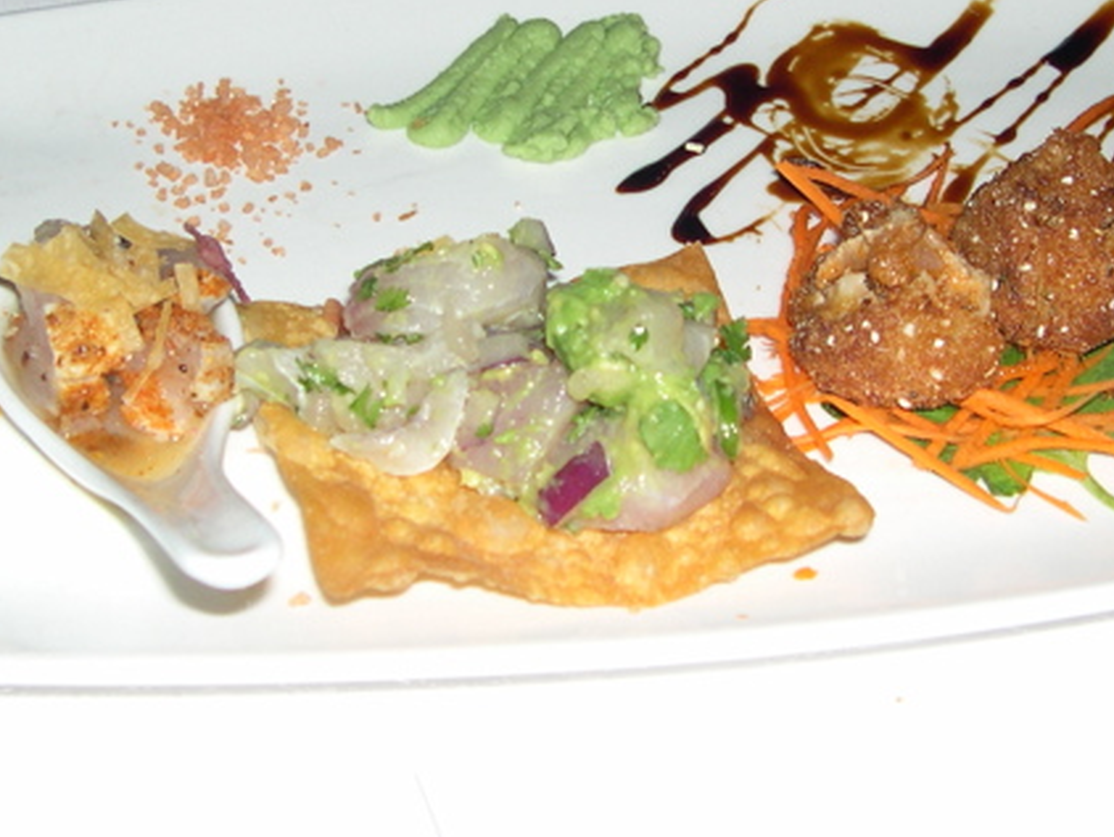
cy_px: 275
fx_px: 2318
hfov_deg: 27.0
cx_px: 668
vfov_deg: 20.4
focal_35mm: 72
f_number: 2.8
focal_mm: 8
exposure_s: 1/60
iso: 100
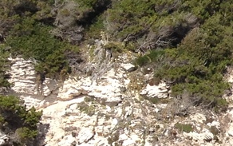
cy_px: 77
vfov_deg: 6.5
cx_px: 571
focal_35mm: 203
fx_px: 1290
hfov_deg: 9.2
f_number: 2.4
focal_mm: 4.28
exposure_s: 1/1727
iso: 64
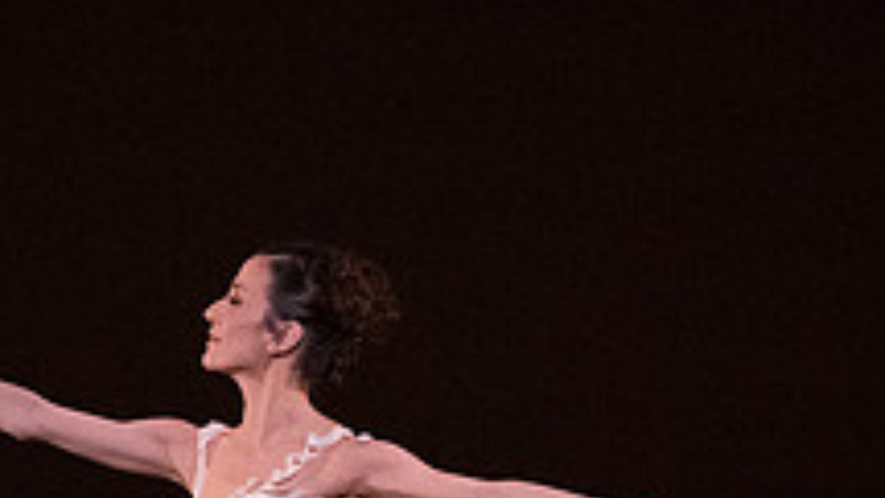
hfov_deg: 2.0
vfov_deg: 1.1
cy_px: 788
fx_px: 24972
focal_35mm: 1064
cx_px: 255
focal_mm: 376
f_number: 7.1
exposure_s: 1/400
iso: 20000
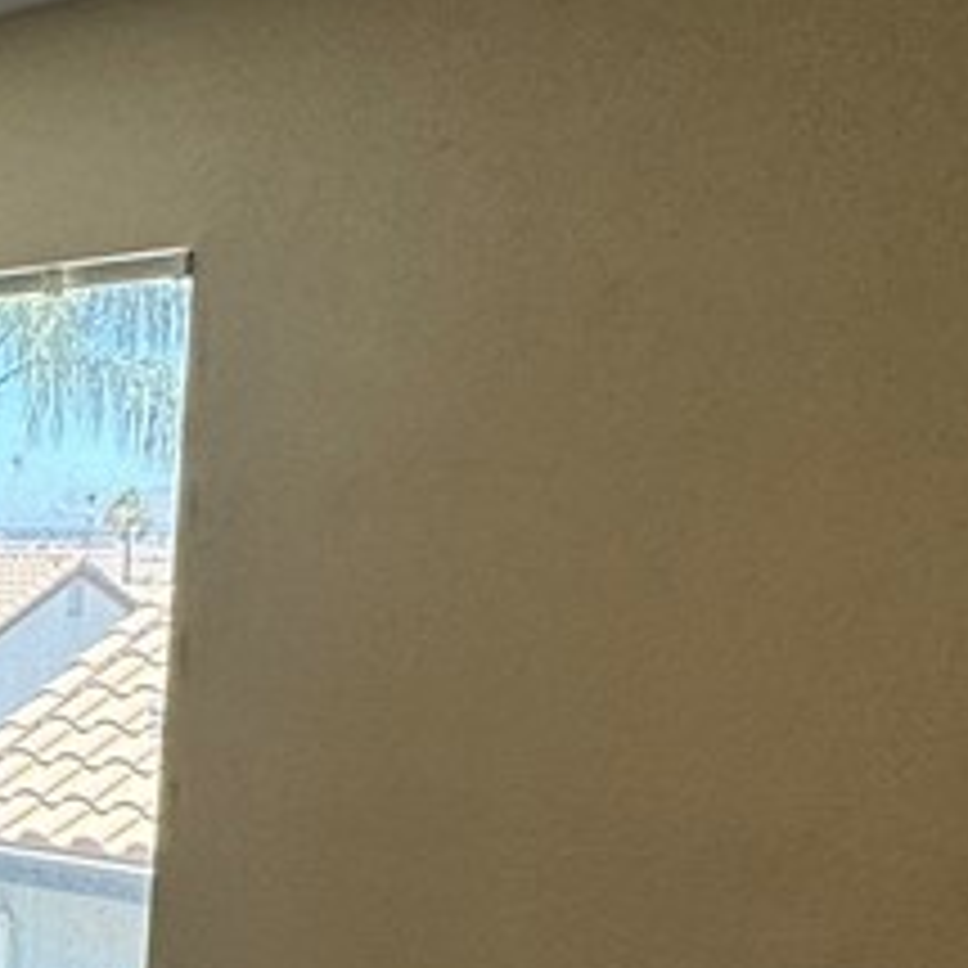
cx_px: -329
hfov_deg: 24.8
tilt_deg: -14.5
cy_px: 1036
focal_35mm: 59
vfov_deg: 26.9
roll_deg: -0.2
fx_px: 1867
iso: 100
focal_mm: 2.22
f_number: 2.2
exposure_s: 1/120
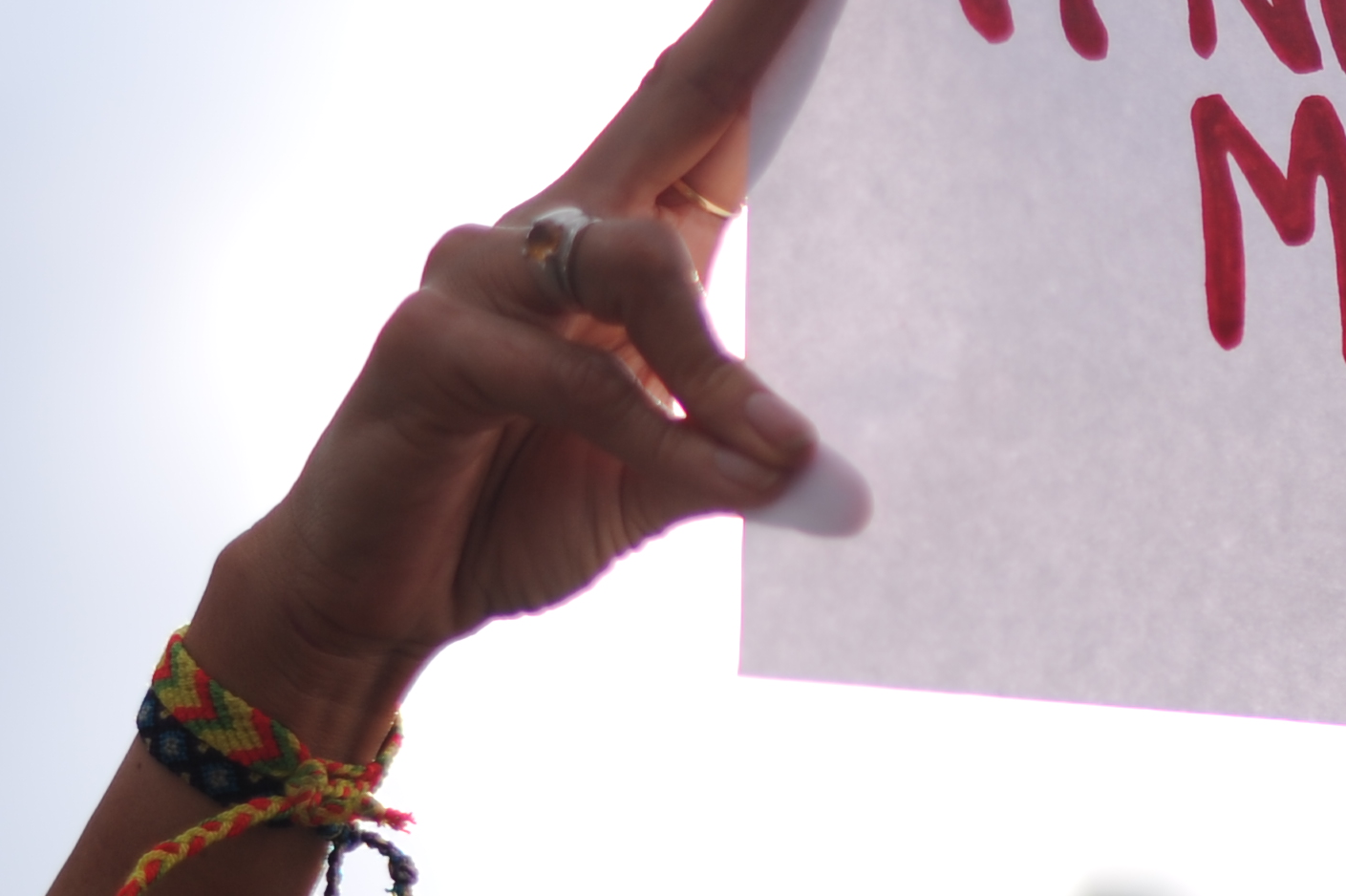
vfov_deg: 9.1
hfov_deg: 13.4
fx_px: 5643
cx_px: 1372
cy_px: 756
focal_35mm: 151
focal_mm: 50
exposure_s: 1/8000
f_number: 1.6
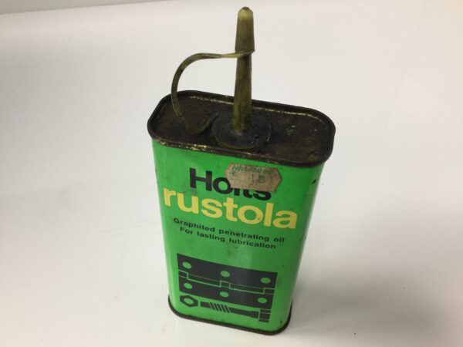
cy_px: 174
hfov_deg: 58.4
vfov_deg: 45.4
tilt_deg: -42.5
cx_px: 232
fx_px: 415
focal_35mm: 31
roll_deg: -2.5
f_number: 2.4
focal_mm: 3.3
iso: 50
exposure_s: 1/33
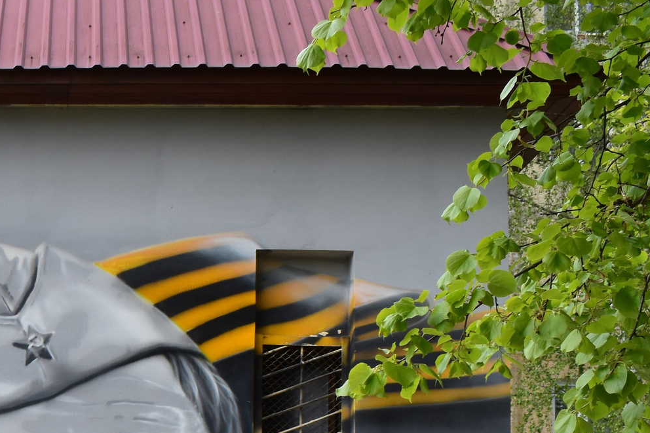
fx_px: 1467
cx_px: -101
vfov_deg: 16.2
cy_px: 509
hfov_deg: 23.2
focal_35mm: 81
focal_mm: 21
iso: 400
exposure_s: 1/160
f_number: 9
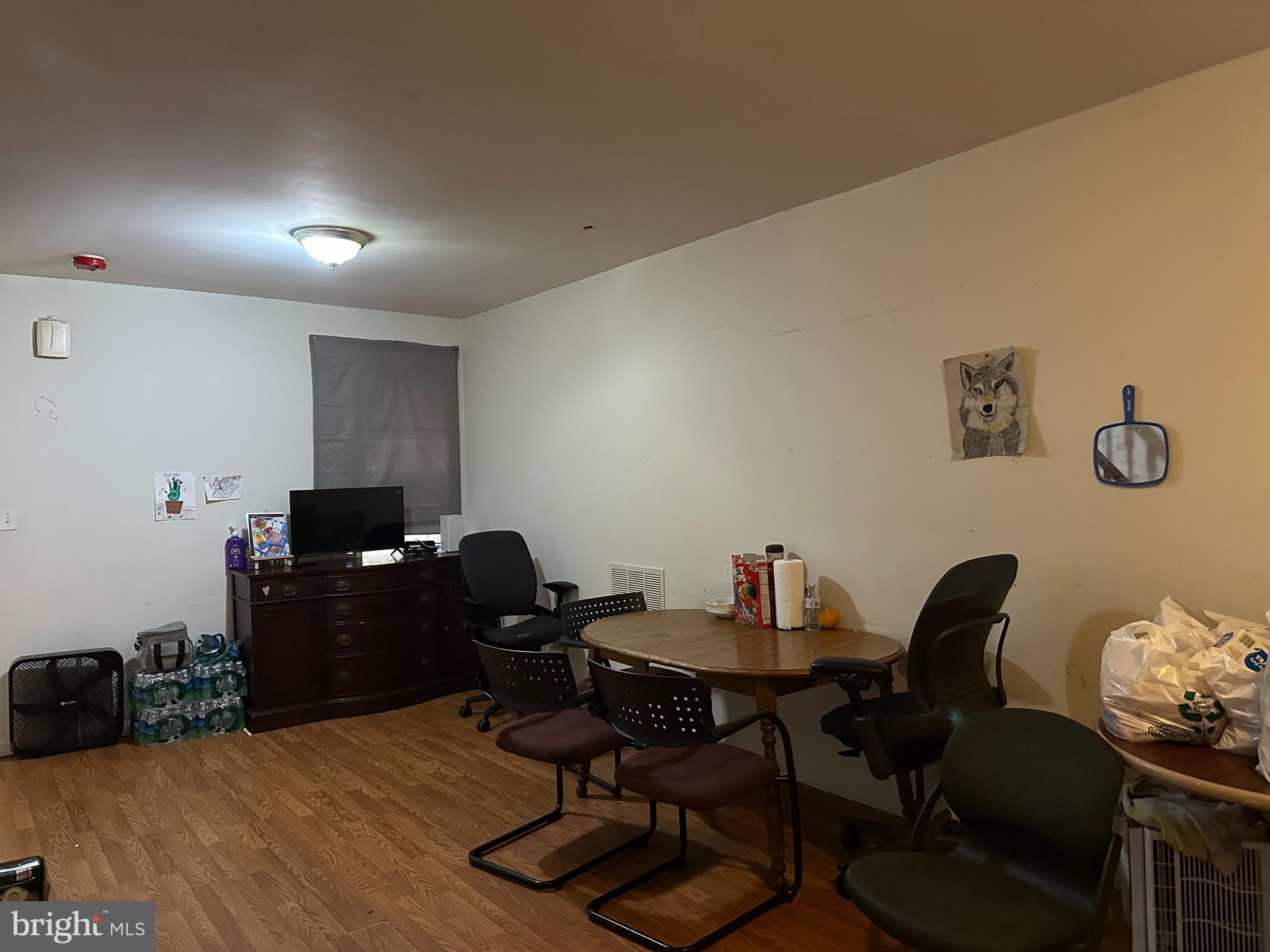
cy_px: 476
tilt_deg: +0.1
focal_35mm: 24
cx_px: 635
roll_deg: +1.1
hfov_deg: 71.6
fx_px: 881
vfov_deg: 56.8
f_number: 1.78
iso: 800
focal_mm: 6.86
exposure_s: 1/30
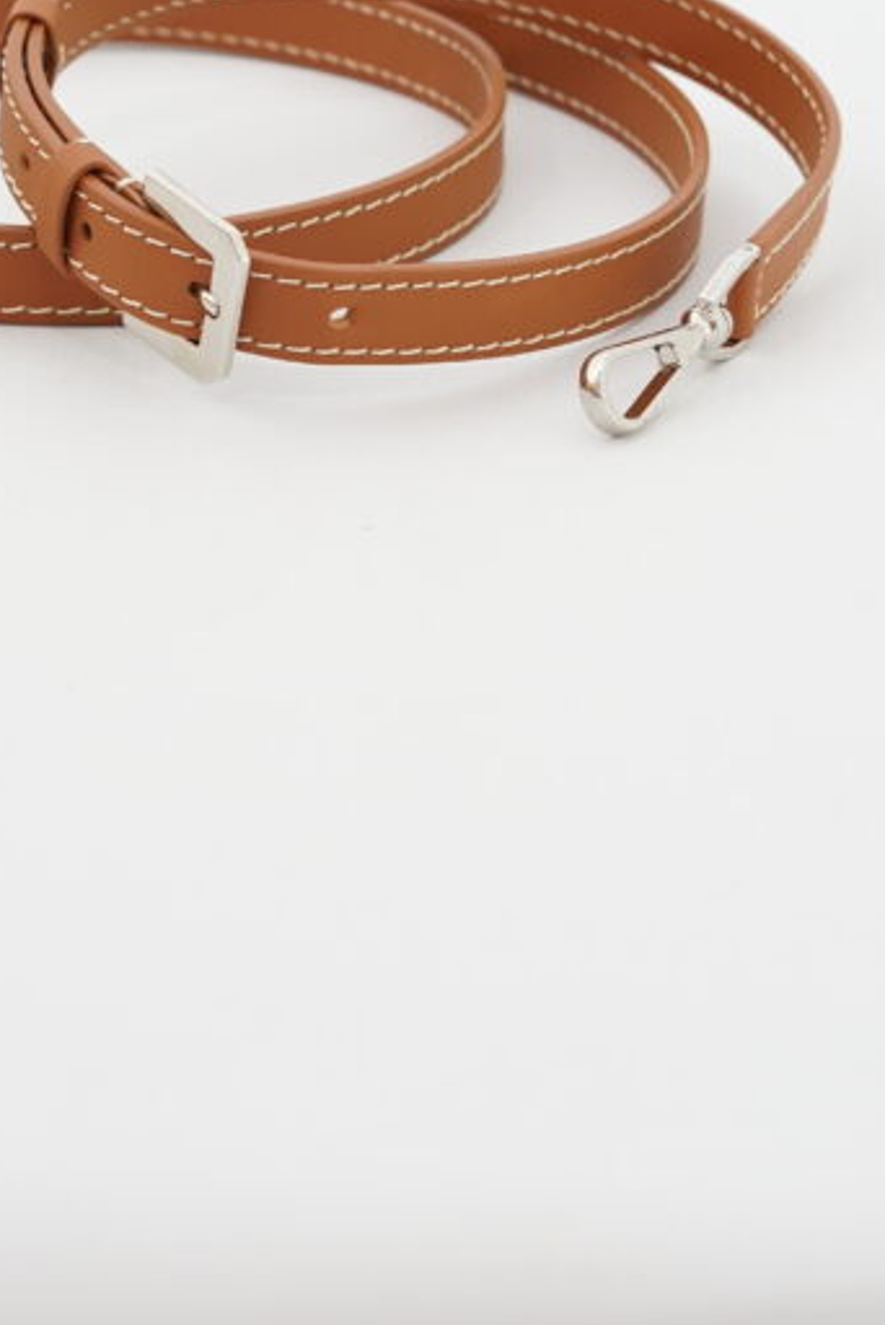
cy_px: 135
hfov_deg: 13.7
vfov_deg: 20.0
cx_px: 351
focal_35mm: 100
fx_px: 3682
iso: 640
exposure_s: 1/13
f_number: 6.3
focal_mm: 50
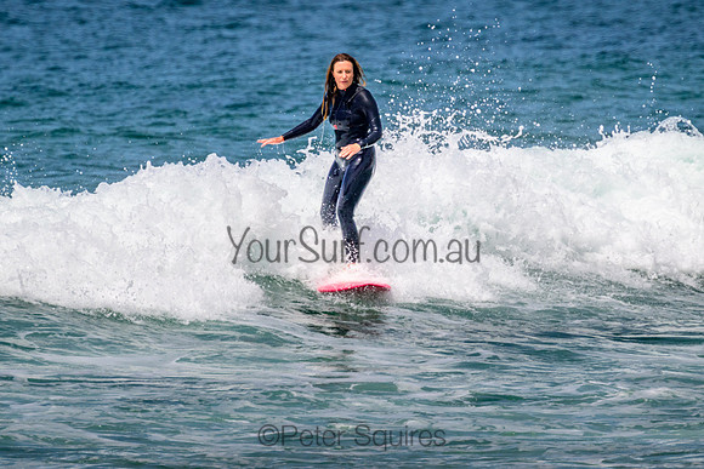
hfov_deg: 1.9
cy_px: 197
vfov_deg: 1.3
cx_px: 408
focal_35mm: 1090
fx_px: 21323
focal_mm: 800
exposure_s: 1/2000
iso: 720
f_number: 11
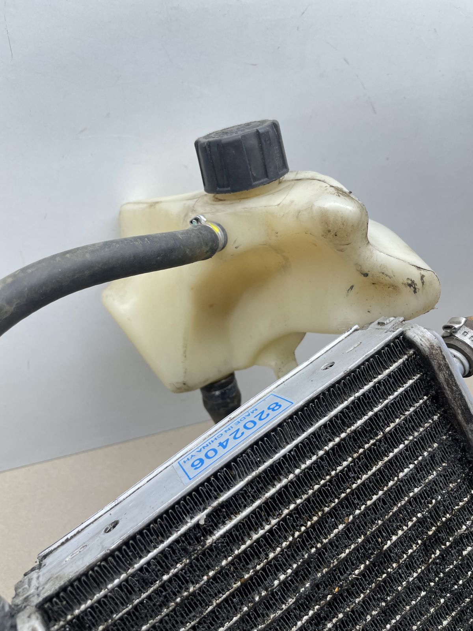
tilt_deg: -40.7
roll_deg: -7.0
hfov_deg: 53.1
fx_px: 474
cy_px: 316
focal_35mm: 26
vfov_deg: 67.3
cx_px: 236
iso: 100
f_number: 1.6
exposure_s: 1/100
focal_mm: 4.2
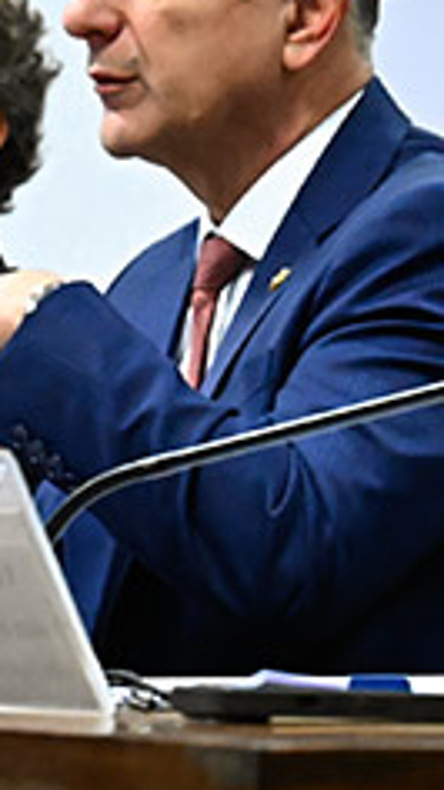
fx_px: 6290
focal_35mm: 300
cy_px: 287
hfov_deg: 4.0
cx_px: 651
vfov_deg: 7.2
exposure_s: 1/100
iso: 6400
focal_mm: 79
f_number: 7.1
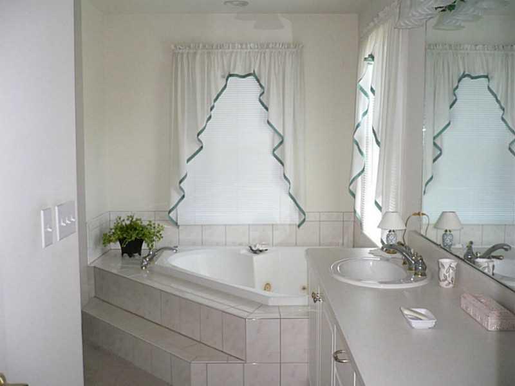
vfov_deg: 40.7
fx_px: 521
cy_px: 193
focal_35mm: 35
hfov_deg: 52.6
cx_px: 258
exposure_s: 1/60
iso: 200
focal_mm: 5.8
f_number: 2.8
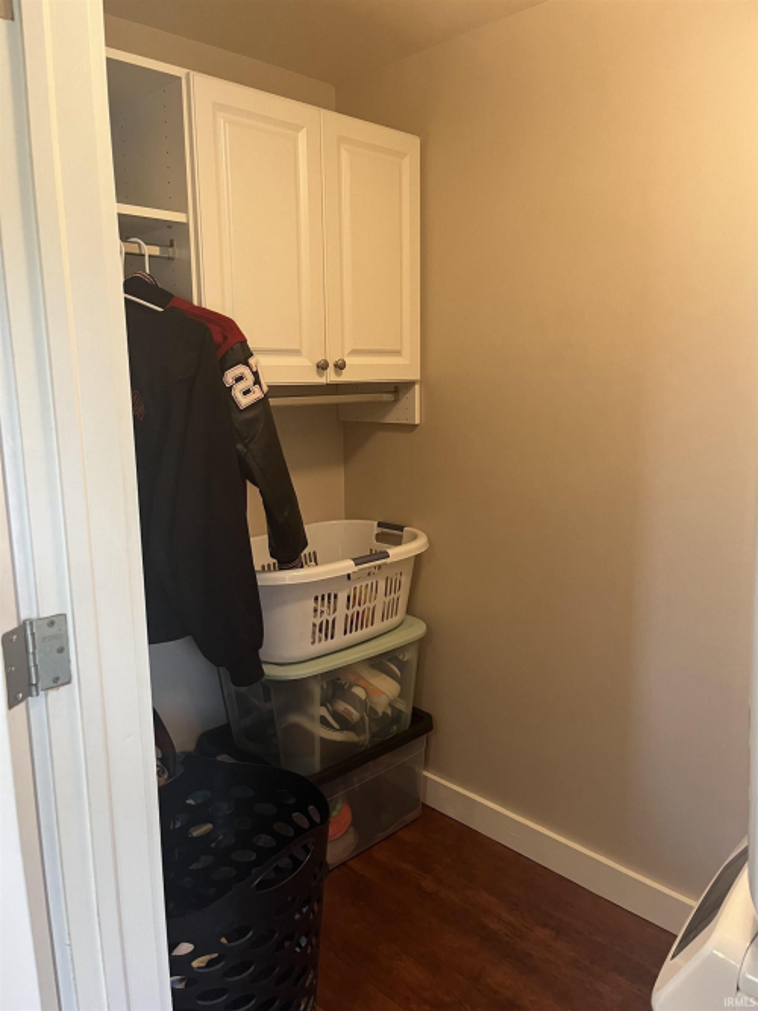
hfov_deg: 53.0
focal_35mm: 26
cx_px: 379
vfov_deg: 67.3
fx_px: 759
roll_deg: +0.3
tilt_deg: -11.9
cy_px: 506
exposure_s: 1/60
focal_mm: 5.1
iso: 160
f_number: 1.6
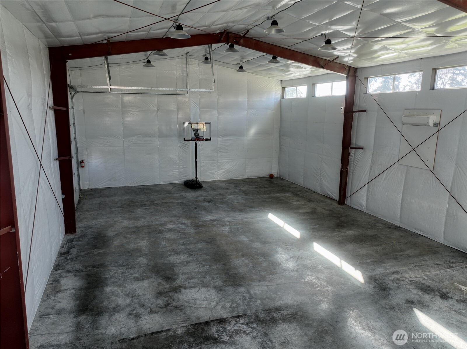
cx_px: 234
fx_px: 324
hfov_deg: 71.6
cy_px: 174
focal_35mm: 24
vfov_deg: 56.8
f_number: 2.8
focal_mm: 12.29
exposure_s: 1/80
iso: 200
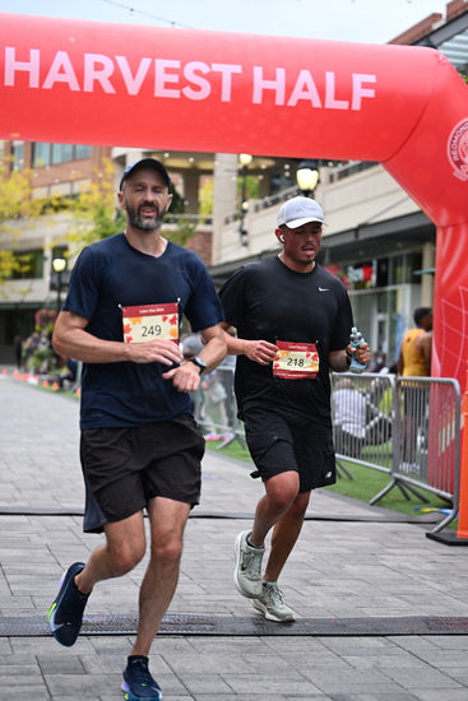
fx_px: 1364
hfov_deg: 19.5
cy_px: 350
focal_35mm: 70
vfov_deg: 28.8
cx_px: 234
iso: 1250
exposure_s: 1/2500
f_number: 2.8
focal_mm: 70
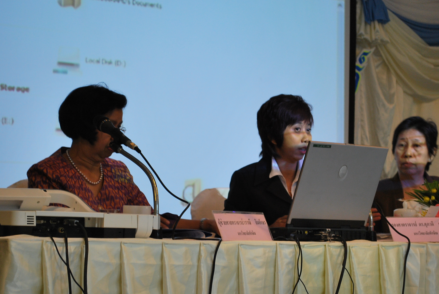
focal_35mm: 92
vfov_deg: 15.0
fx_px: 1118
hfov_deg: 22.2
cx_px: 240
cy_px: 154
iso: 400
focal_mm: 55
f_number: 5.6
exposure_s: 1/10
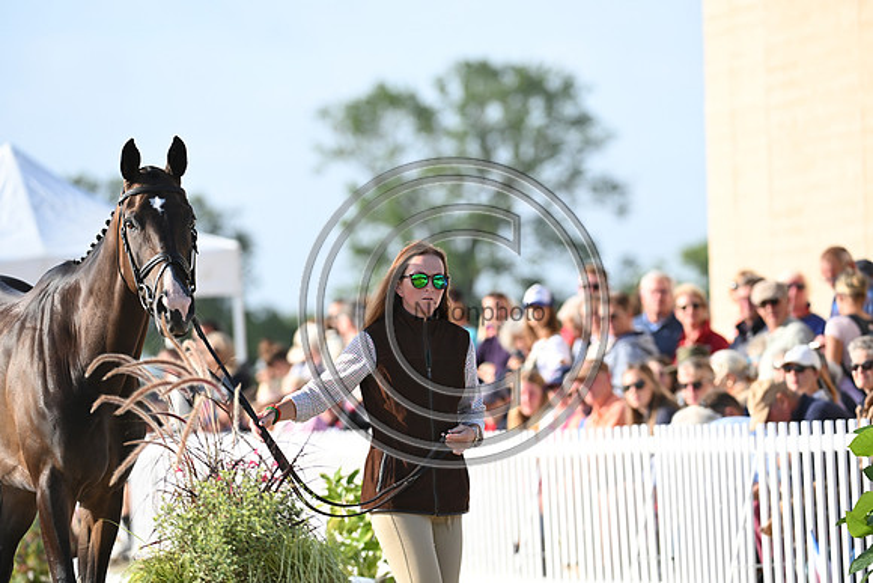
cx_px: 436
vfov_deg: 4.7
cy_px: 292
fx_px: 7034
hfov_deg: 7.1
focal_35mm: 290
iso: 800
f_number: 5
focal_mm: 290
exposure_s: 1/1600
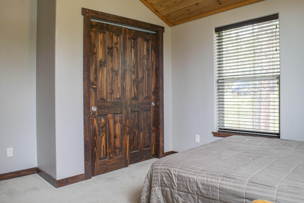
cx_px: 152
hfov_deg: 67.4
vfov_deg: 47.9
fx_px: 228
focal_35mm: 27
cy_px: 102
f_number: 10
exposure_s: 1/2.5
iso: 200
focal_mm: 18
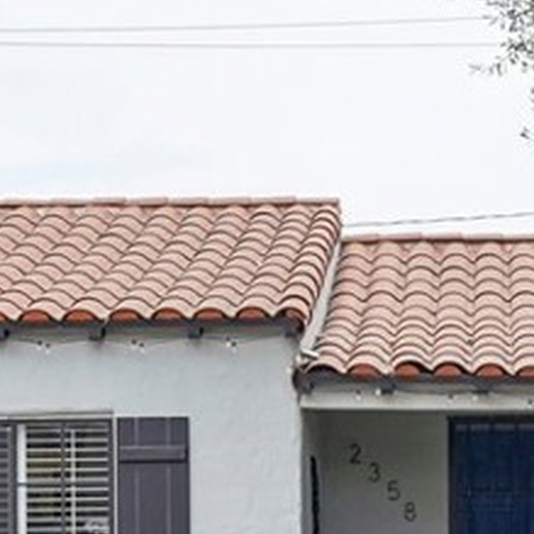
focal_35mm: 131
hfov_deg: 13.1
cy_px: 358
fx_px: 2286
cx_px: 554
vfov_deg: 13.3
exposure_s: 1/200
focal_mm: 33
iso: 400
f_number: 8
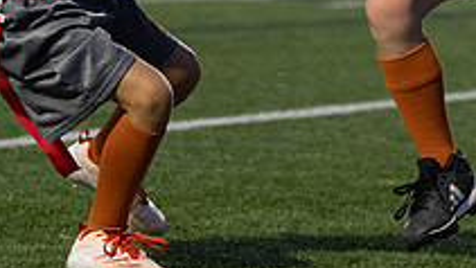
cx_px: 528
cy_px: -204
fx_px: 3814
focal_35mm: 302
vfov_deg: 4.0
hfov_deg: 7.1
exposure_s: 1/800
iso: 1250
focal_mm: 70
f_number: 2.8
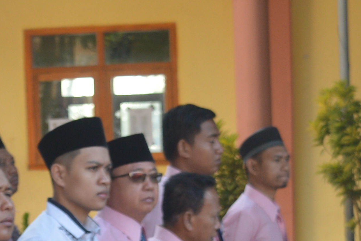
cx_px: -3
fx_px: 2240
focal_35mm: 223
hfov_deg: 9.2
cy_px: 306
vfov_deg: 6.1
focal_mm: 31
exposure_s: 1/50
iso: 100
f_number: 4.2
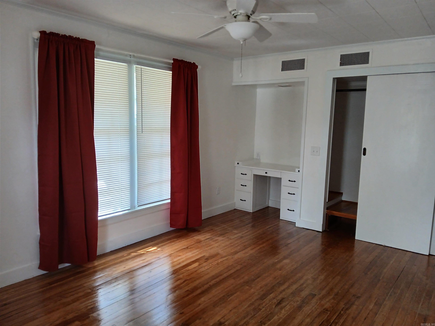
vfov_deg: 53.1
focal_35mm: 26
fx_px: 327
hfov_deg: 67.3
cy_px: 163
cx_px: 218
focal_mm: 3.98
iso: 160
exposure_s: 1/60
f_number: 1.8
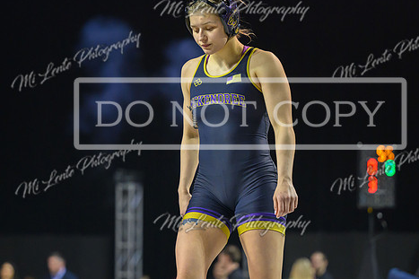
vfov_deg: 8.4
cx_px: 180
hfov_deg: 12.5
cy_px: 137
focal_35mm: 164
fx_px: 1908
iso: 4000
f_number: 2.8
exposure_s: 1/800
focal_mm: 110
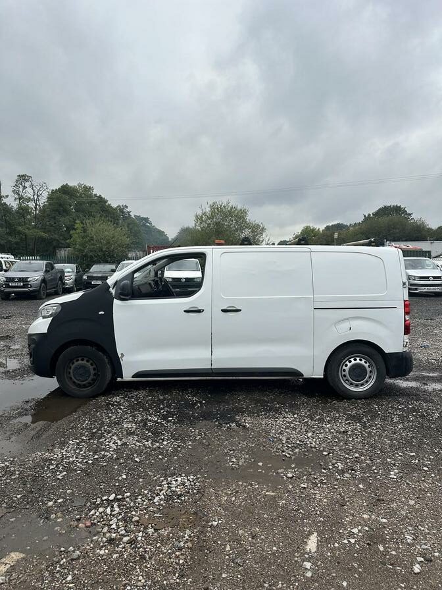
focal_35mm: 24
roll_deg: -0.6
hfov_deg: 56.8
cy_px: 295
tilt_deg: -1.5
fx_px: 409
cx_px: 221
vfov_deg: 71.6
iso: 80
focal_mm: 6.86
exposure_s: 1/2967
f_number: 1.78
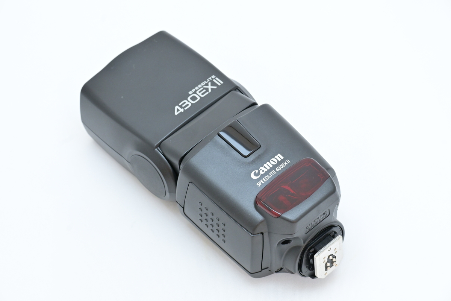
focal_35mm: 124
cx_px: 226
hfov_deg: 16.5
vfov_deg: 11.0
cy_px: 150
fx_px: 1560
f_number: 10
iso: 1250
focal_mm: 83
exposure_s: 1/50
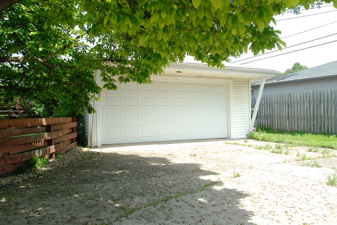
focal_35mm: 30
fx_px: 281
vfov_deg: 43.7
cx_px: 168
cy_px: 112
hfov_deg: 61.9
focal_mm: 20
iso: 200
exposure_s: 1/320
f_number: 7.1
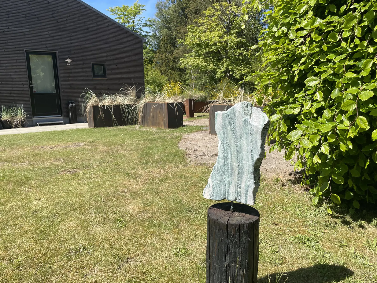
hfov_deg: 63.4
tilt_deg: -8.7
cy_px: 150
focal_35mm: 28
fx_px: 305
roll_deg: +1.8
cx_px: 193
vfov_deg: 49.7
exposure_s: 1/2257
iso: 32
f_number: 1.6
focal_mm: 4.2
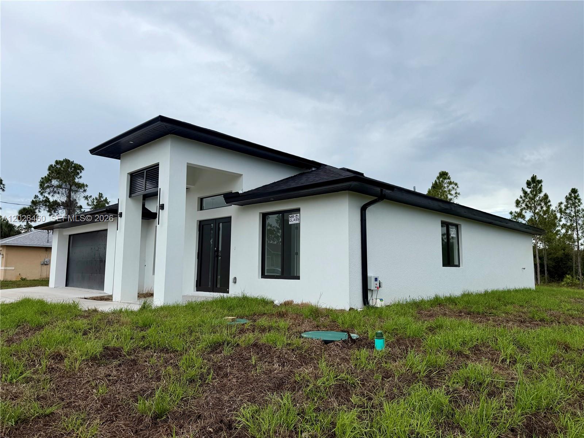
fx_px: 405
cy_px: 219
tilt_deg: +6.2
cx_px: 292
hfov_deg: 71.6
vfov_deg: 56.8
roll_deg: -0.6
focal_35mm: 24
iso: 80
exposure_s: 1/3759
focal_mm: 6.76
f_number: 1.78
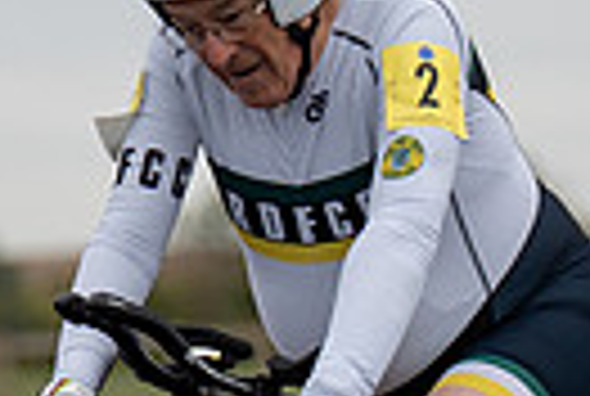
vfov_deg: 1.2
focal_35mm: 1133
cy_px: 357
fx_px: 18611
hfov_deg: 1.8
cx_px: 460
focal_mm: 159
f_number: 4.5
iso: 200
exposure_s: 1/800
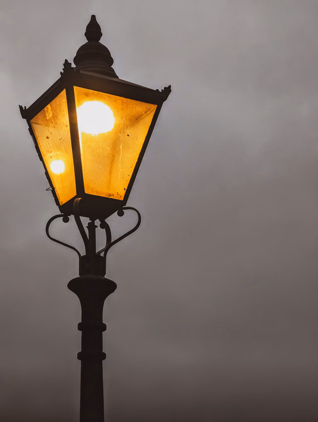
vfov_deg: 18.5
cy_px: 211
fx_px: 1295
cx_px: 159
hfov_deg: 14.0
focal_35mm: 106
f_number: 3.5
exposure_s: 1/90
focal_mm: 19
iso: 107
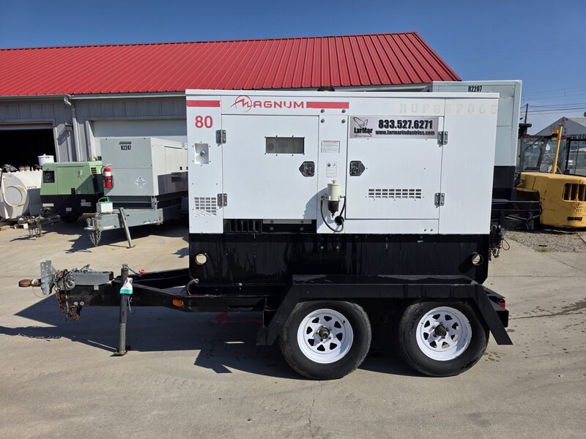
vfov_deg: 58.9
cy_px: 220
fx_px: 389
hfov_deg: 73.9
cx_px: 293
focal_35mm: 23
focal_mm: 6.3
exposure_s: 1/7944
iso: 64
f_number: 1.7
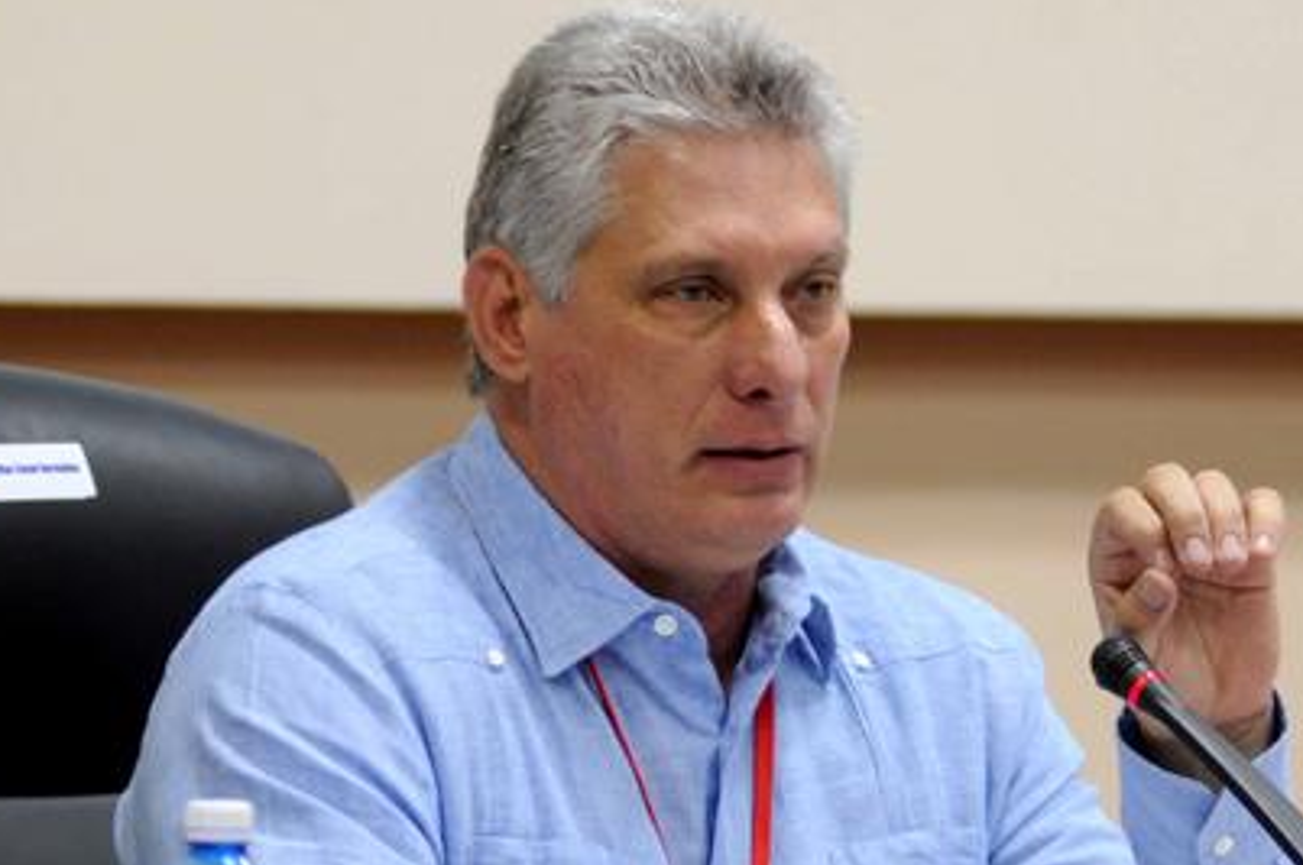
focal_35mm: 280
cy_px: 585
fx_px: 10113
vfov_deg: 4.9
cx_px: 875
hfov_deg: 7.4
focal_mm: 125
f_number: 2.8
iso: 500
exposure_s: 1/60
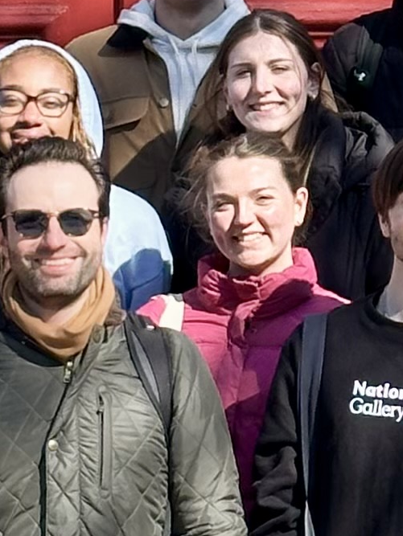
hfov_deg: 5.1
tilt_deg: +2.4
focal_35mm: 290
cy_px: 14
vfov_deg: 6.8
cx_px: 379
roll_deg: +0.1
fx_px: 4497
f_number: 1.78
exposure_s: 1/1095
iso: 64
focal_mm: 6.86
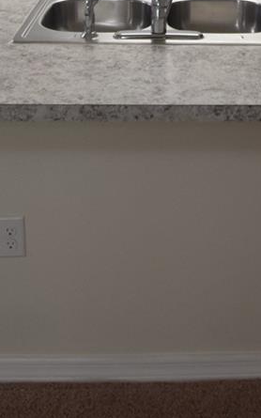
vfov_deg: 31.6
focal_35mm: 55
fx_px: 626
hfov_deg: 23.3
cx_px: 195
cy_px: -70
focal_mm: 10
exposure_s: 1/60
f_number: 3.5
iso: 800
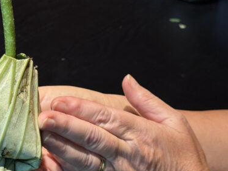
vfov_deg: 14.5
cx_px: 6
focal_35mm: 102
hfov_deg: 18.8
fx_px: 672
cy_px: 89
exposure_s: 1/121
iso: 50
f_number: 1.78
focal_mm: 6.76
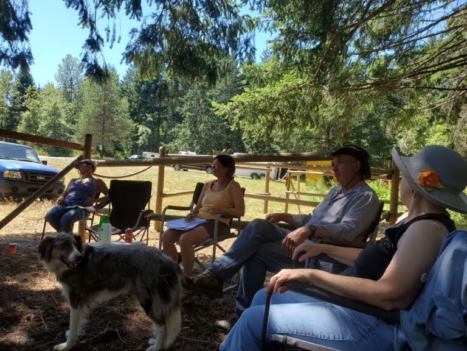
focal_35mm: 26
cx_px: 234
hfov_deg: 67.3
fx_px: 351
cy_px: 176
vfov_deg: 53.1
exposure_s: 1/450
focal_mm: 4.3
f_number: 2.4
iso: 50
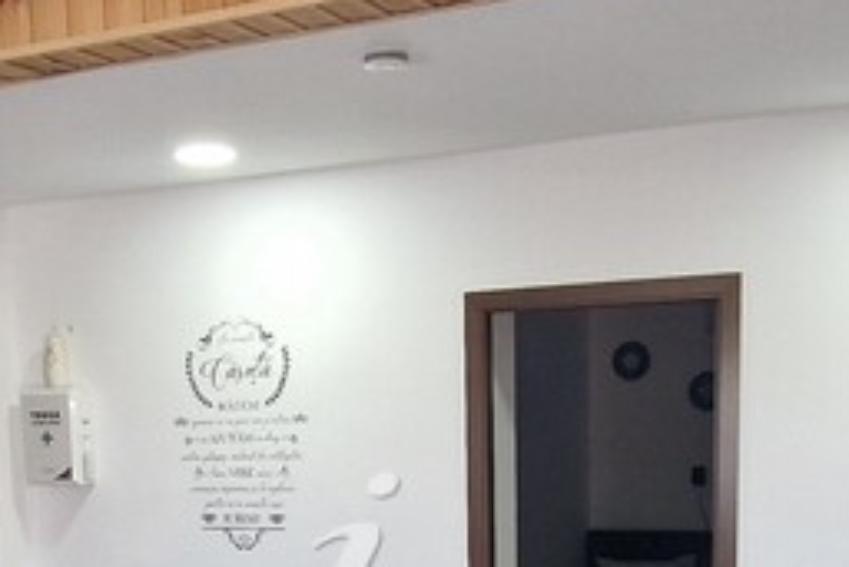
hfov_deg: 36.8
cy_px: 607
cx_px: 391
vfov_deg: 23.7
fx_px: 1274
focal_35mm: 54
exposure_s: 1/50
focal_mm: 2.2
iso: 200
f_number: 2.2
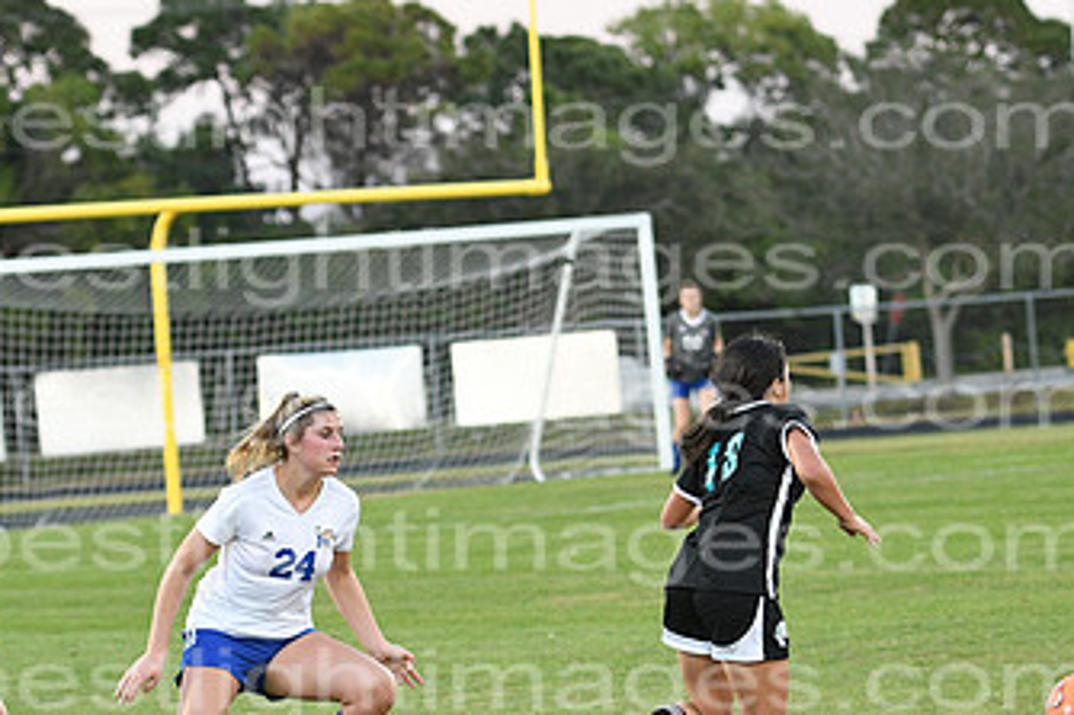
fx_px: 7126
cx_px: 375
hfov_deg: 8.6
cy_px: 617
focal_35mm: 239
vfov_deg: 5.7
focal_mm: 92
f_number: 2.8
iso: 2000
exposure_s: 1/800
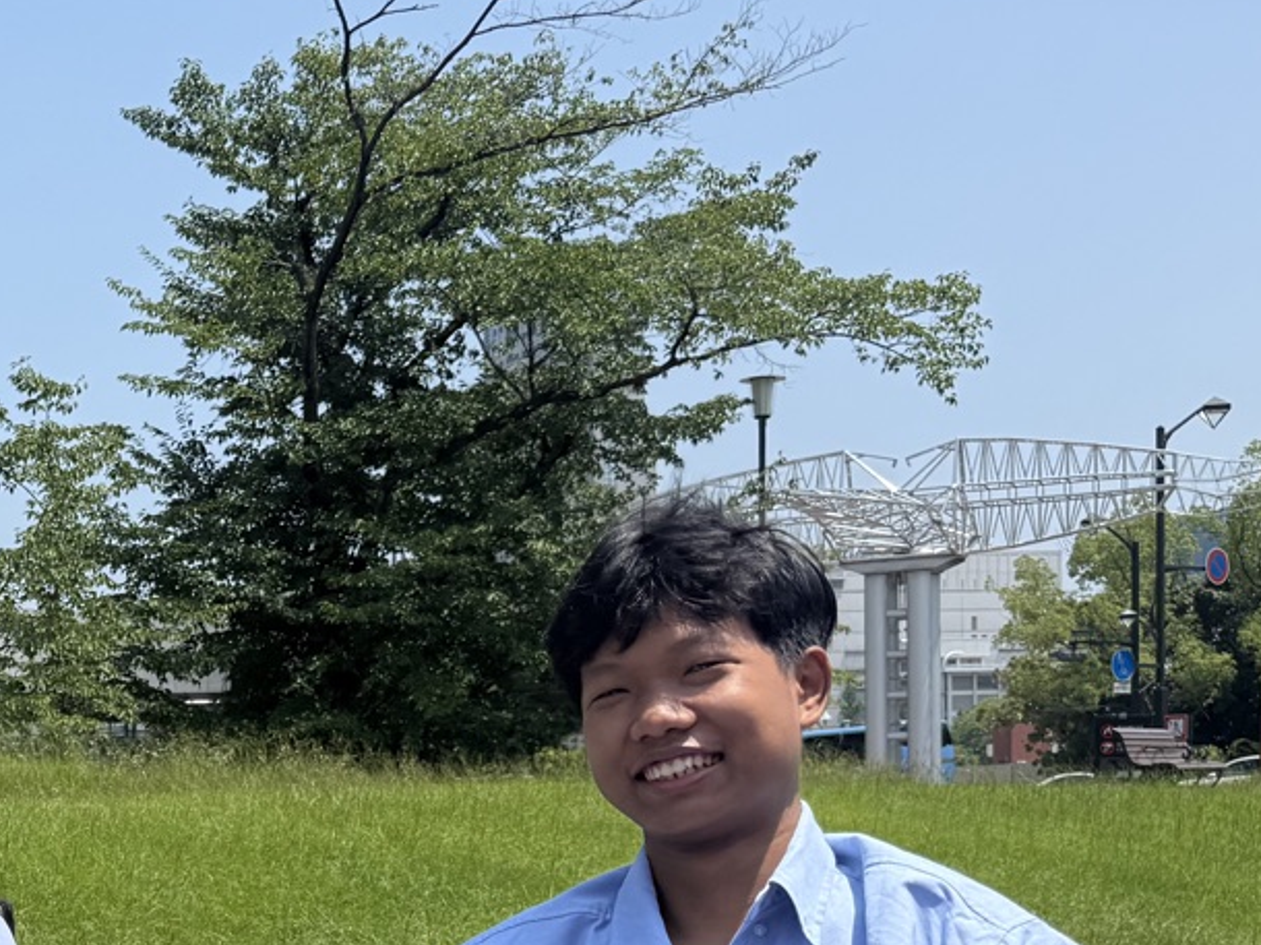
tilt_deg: -0.9
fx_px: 2294
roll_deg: +1.5
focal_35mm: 63
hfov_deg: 28.1
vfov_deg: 22.5
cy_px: 912
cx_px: -107
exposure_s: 1/5714
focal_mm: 6.76
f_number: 1.78
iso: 80
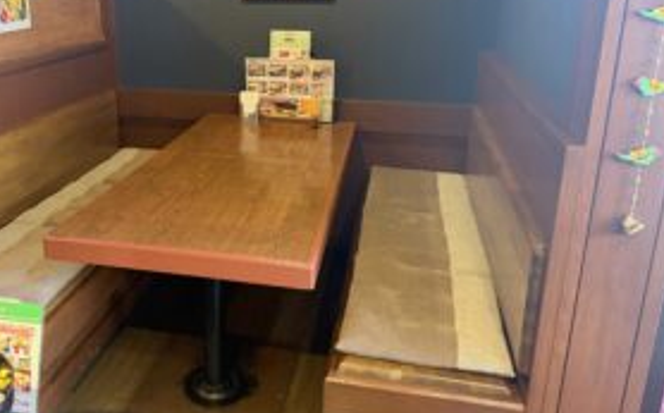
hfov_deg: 57.6
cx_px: 258
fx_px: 596
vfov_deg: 37.7
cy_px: 134
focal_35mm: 33
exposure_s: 1/60
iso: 640
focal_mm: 6.76
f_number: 1.78
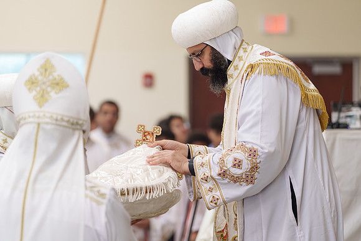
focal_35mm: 140
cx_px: 165
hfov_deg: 14.6
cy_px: 122
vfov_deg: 9.8
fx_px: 1406
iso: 1600
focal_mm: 129
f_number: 2.8
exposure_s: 1/160
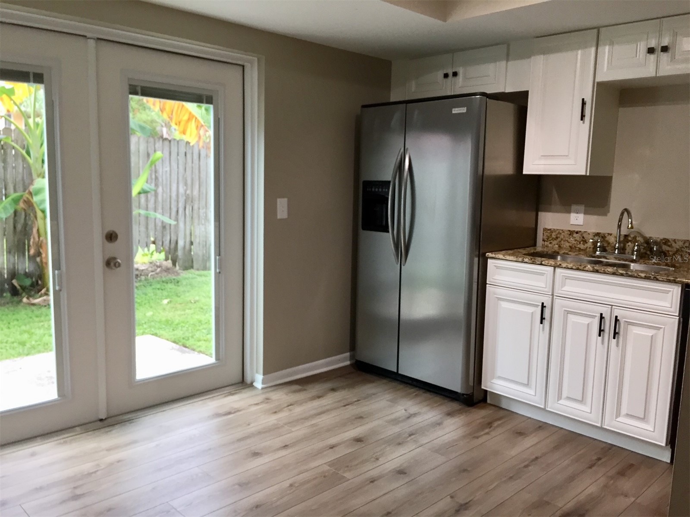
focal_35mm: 29
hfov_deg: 61.7
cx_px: 345
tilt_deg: -8.3
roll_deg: -1.6
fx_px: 578
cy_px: 258
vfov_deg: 48.2
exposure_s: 1/30
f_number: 2.2
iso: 40
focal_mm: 4.15
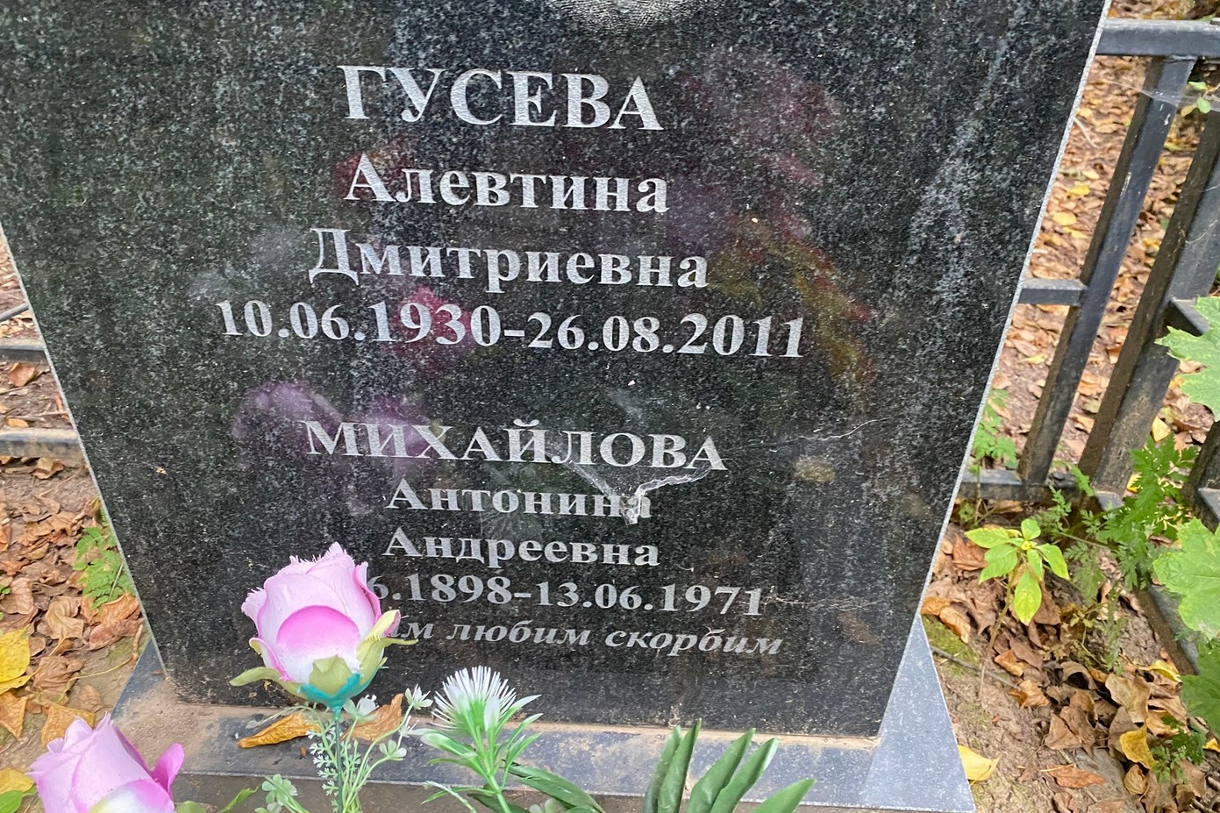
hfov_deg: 65.5
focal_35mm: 28
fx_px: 949
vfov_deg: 46.4
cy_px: 396
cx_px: 604
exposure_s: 1/45
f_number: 1.8
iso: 500
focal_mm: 4.25
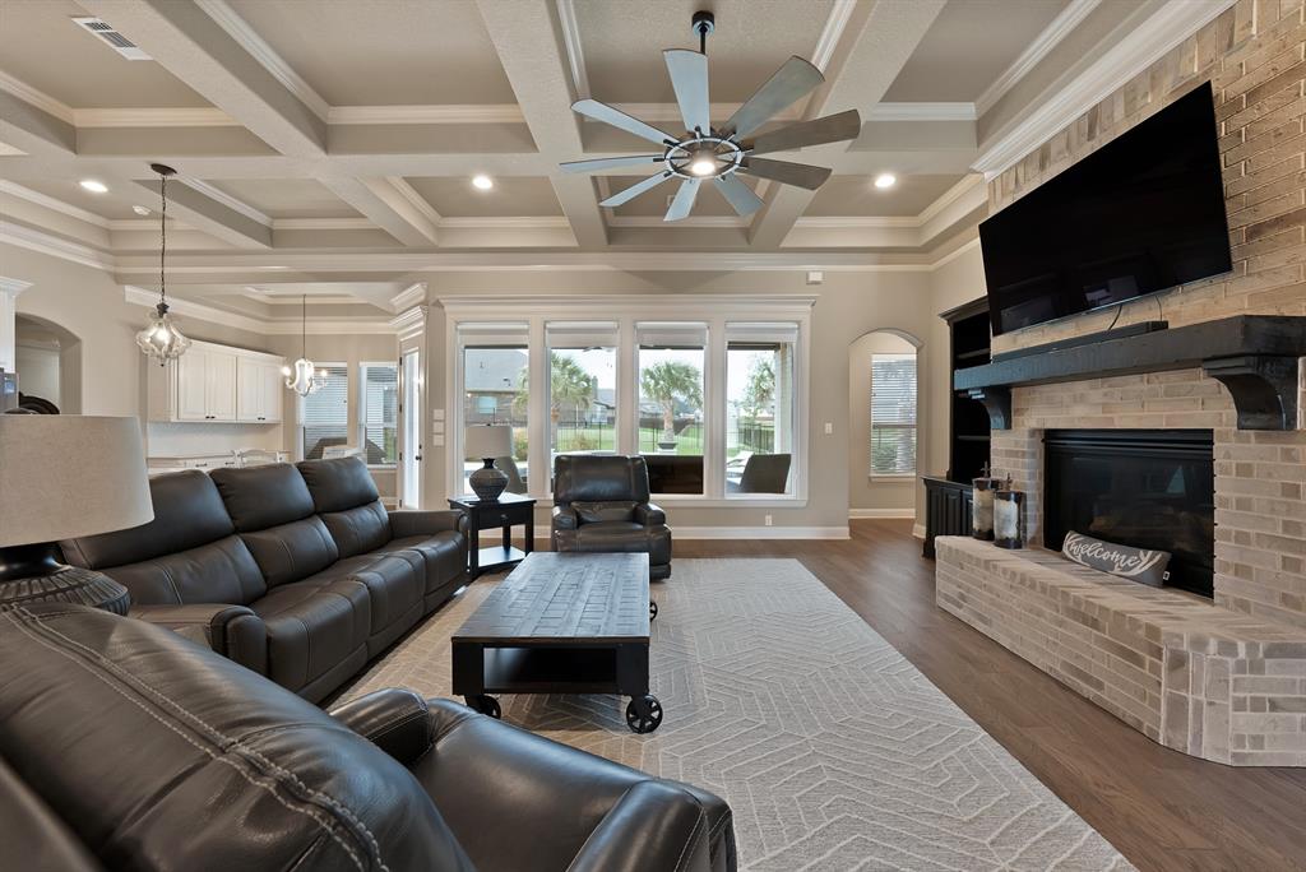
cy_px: 436
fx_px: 436
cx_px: 653
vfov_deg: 90.1
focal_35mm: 12
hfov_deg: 112.6
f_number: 9
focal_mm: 12
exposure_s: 1/1.25
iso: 640
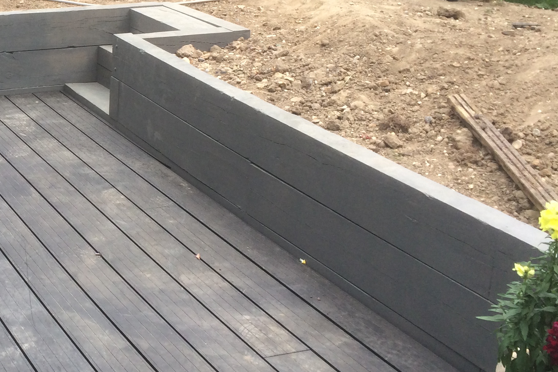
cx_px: -1
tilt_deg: -17.1
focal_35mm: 65
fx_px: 1007
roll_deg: -1.5
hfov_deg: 29.0
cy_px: 81
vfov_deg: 20.7
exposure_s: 1/578
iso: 32
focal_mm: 4.15
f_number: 2.2
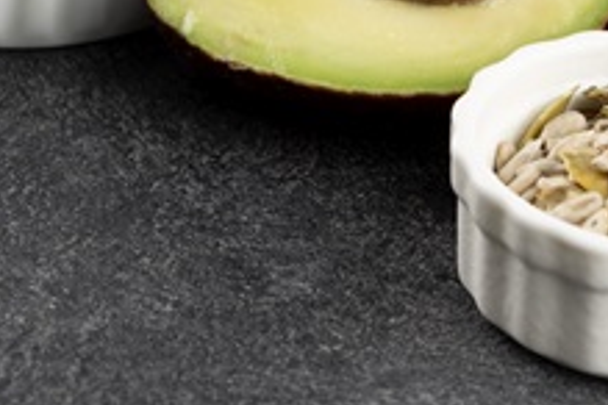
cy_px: -71
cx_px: 408
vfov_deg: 3.6
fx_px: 6468
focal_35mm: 383
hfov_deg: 5.4
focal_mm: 105
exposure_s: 1/100
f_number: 9
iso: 100
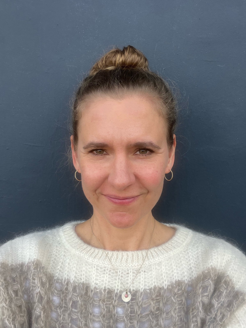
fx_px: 284
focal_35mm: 30
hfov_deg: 46.8
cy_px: 164
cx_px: 123
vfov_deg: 60.0
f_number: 2.2
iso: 25
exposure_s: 1/121
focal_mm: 2.71
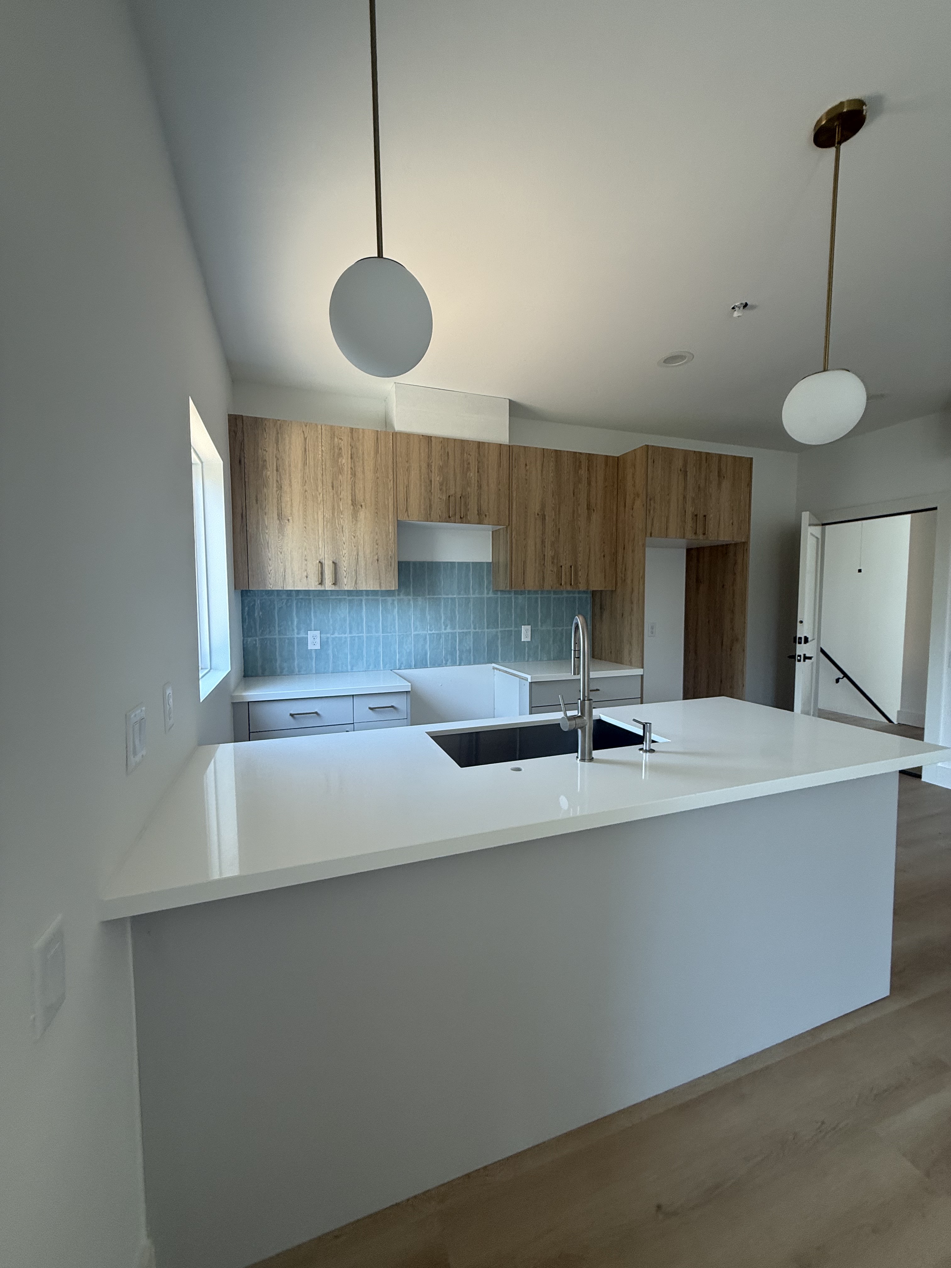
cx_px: 476
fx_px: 513
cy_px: 634
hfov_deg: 85.7
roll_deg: +1.7
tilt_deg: -4.7
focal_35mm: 14
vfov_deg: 102.1
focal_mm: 2.22
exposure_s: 1/99
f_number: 2.2
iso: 100
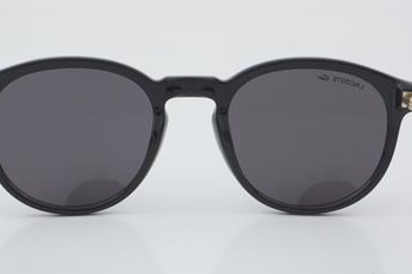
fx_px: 1081
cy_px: 136
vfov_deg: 14.4
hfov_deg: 21.6
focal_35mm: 95
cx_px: 192
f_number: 32
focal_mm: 55
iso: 100
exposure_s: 1/3
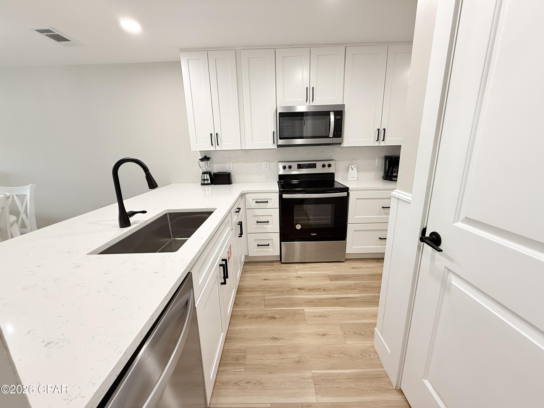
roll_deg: +1.1
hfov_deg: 102.1
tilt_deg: -12.6
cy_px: 204
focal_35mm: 14
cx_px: 272
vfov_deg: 85.7
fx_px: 220
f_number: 2.2
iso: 250
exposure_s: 1/120
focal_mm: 2.22
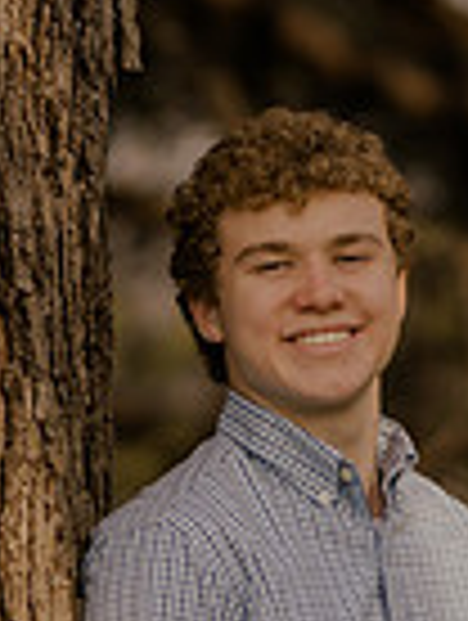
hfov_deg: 3.8
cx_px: 508
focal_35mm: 397
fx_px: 7134
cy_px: 500
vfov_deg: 5.0
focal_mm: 85
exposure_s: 1/1250
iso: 100
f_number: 1.4
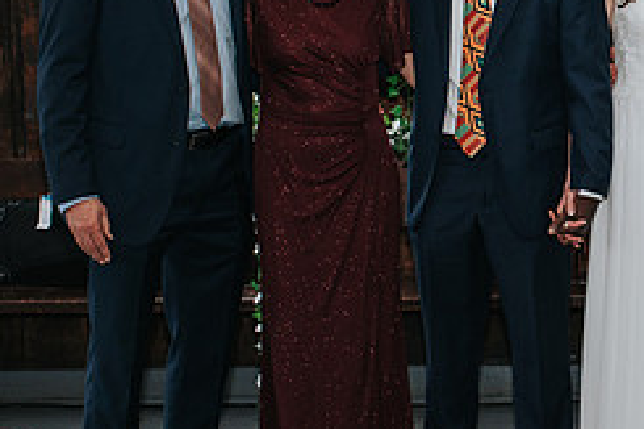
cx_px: 596
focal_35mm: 92
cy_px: 166
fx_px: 1645
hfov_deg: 21.6
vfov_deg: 14.8
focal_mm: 35
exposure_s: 1/200
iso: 1000
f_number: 4.5
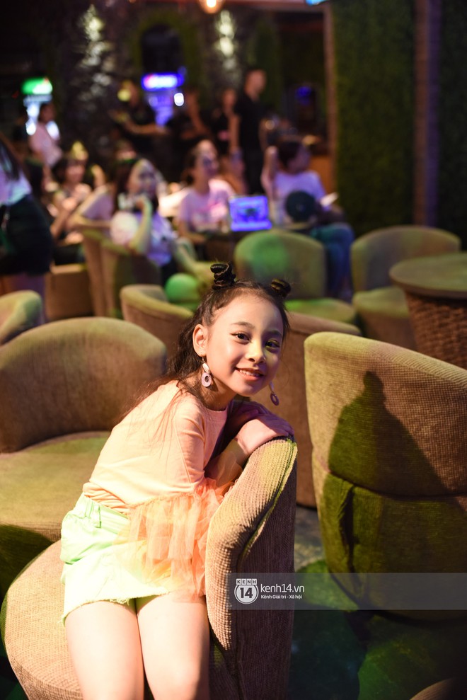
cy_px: 350
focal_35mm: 35
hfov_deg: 37.9
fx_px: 681
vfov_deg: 54.4
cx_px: 234
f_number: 2
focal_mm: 35
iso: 1600
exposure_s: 1/125
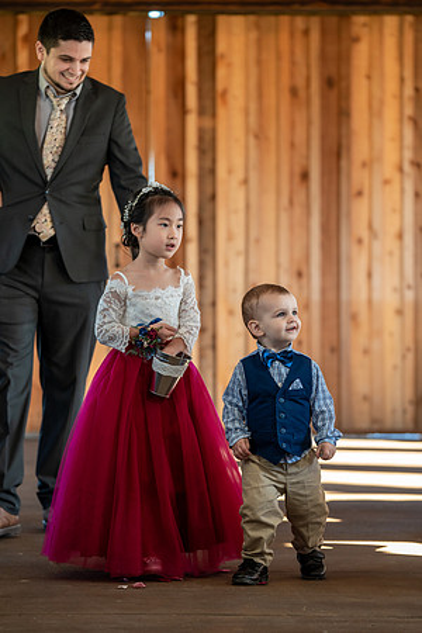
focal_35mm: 128
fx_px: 2250
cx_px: 211
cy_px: 316
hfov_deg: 10.7
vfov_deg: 16.0
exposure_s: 1/200
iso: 1000
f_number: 4
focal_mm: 128
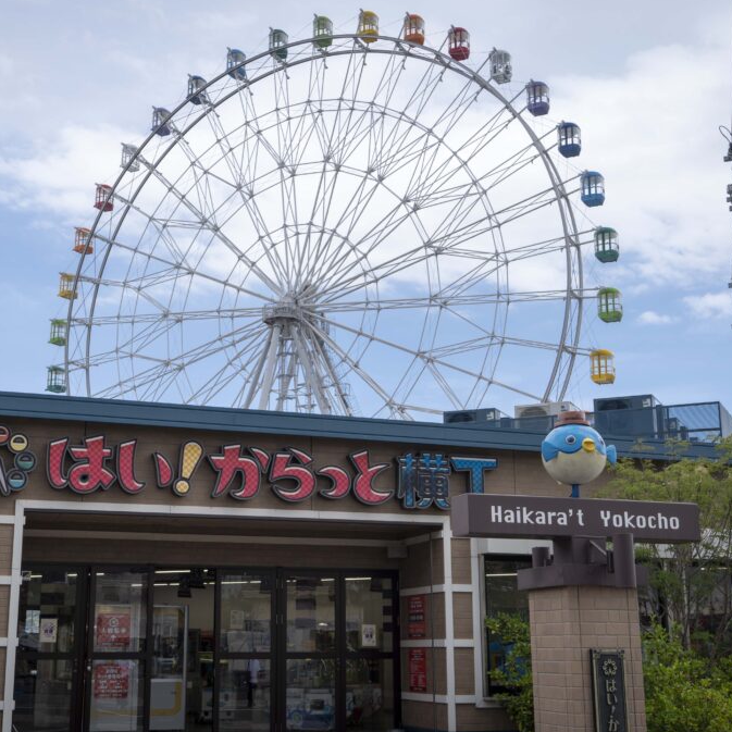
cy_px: 364
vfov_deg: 38.3
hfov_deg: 38.3
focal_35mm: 44
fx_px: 1053
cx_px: 311
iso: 100
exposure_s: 1/125
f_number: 11
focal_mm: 34
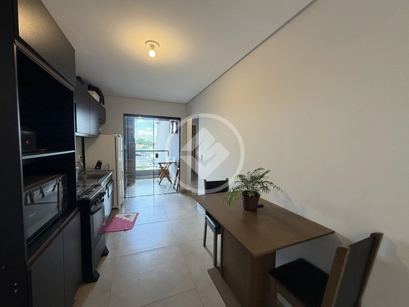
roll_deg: -1.0
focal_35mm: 14
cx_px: 204
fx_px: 165
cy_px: 154
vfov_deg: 85.7
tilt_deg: -2.5
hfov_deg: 102.1
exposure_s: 1/60
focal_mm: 2.22
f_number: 2.2
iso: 160
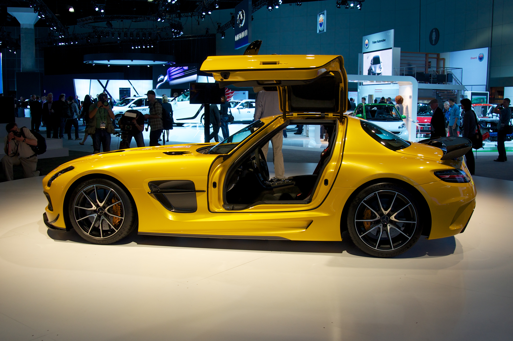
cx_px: 256
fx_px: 512
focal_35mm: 36
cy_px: 170
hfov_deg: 53.2
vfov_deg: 36.8
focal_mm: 24
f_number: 5.6
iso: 400
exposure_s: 1/125
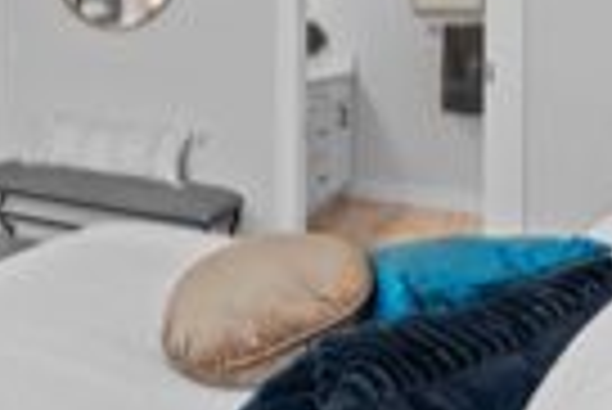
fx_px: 749
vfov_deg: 29.0
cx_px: -18
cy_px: 20
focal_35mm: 44
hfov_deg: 38.7
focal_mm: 15
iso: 200
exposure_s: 1/13
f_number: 7.1
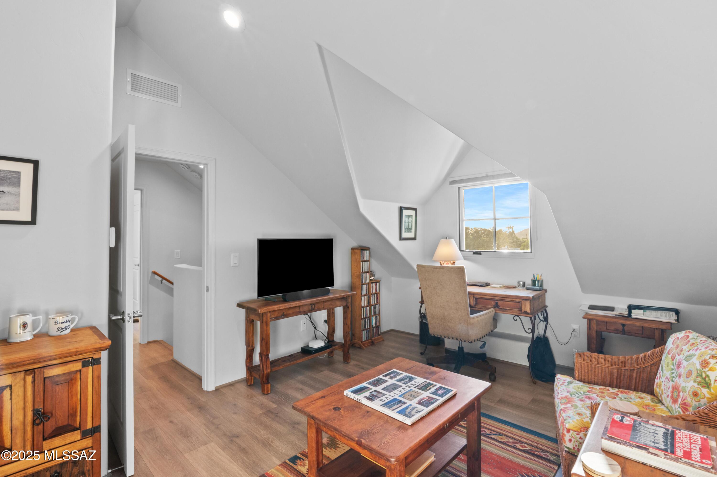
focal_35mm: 16
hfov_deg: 96.8
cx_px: 358
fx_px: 318
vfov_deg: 73.7
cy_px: 238
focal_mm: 16
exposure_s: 1/1.67
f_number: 22
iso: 800
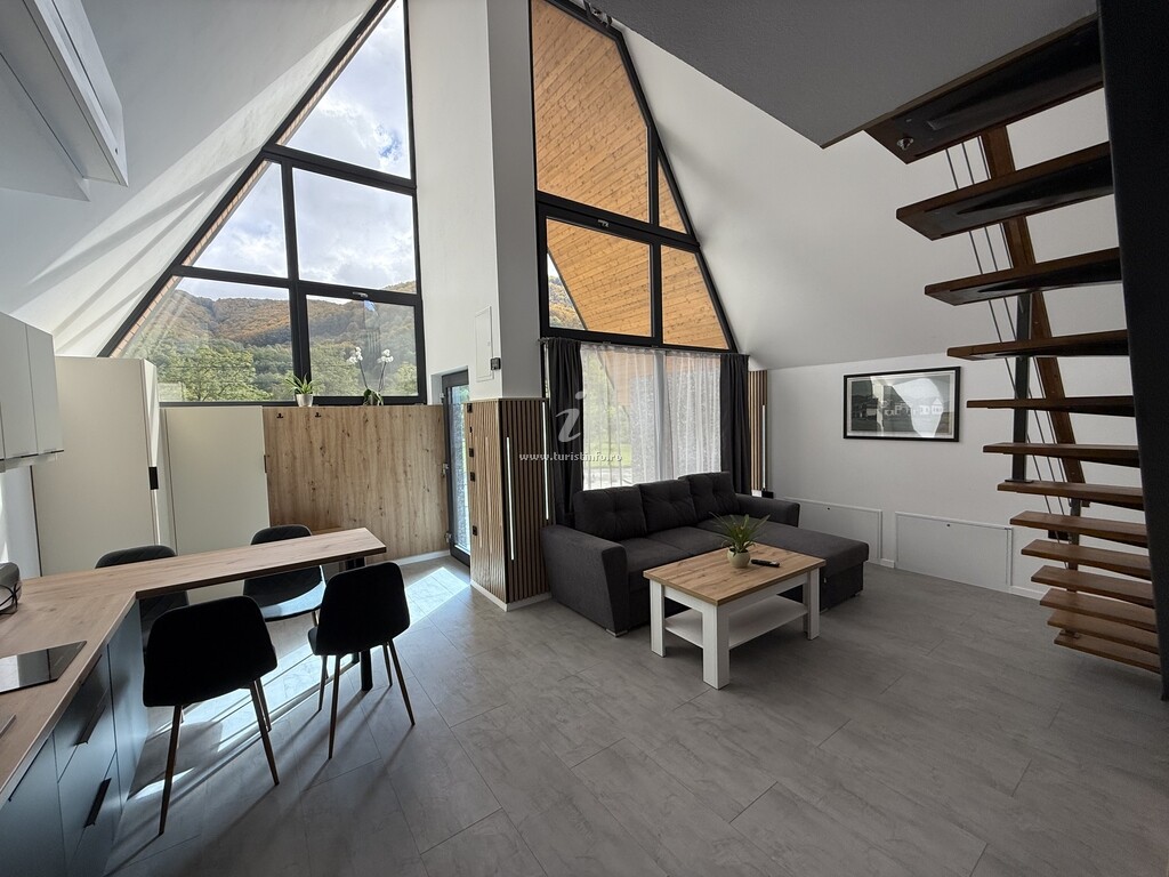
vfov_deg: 85.7
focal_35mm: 14
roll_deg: +1.2
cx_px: 584
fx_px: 473
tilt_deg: -3.2
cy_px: 438
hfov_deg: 102.1
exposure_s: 1/99
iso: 80
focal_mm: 2.22
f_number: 2.2
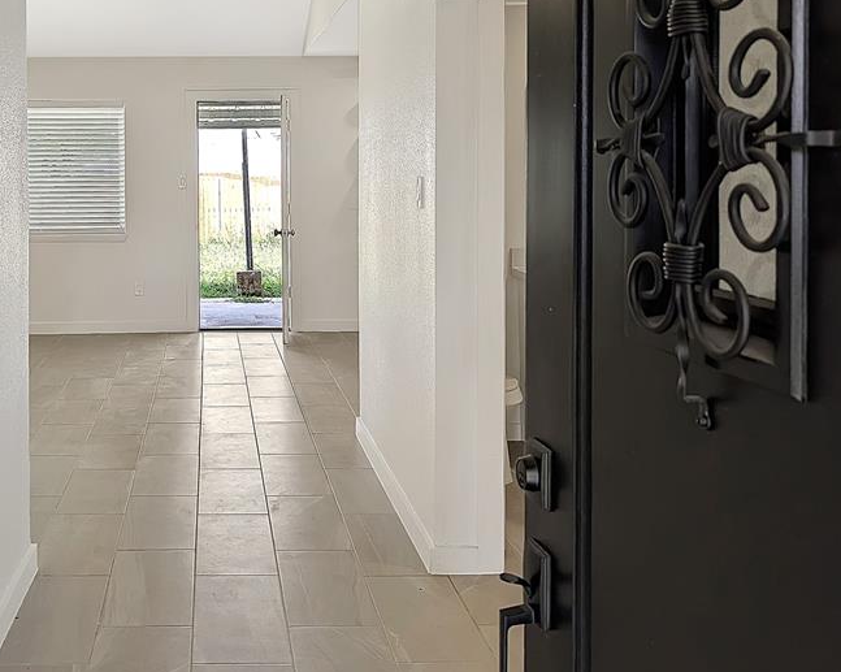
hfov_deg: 47.2
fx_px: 921
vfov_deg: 39.6
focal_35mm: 37
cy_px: 222
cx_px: 205
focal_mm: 6.9
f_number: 1.68
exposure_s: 1/182
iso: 22
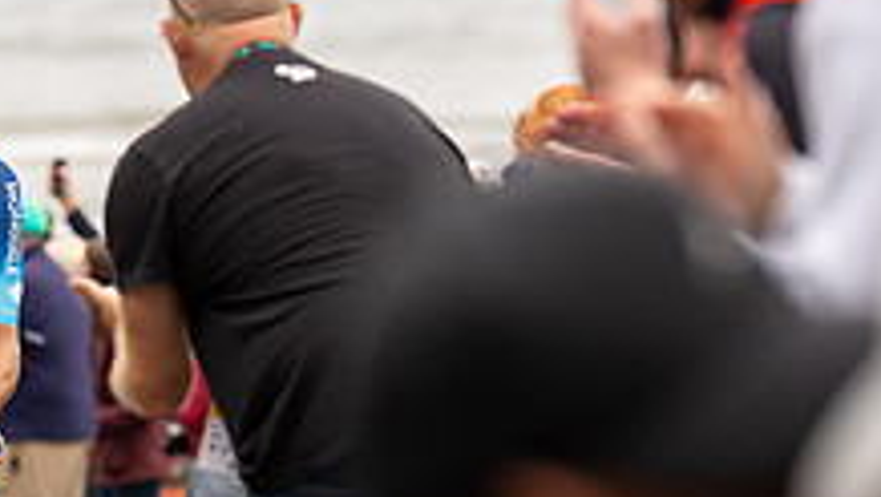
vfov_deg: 3.1
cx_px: -40
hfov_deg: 5.5
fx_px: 9187
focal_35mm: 393
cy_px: 139
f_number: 3.5
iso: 320
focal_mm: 131
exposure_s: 1/1000
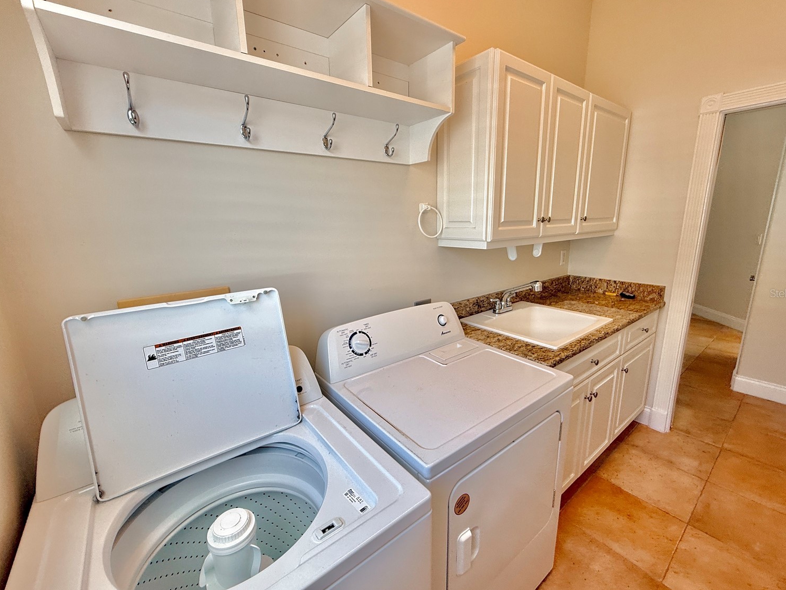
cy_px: 293
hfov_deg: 98.2
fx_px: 341
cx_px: 399
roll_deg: +1.4
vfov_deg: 81.8
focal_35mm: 15
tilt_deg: -11.3
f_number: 2.2
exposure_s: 1/120
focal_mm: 2.22
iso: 64
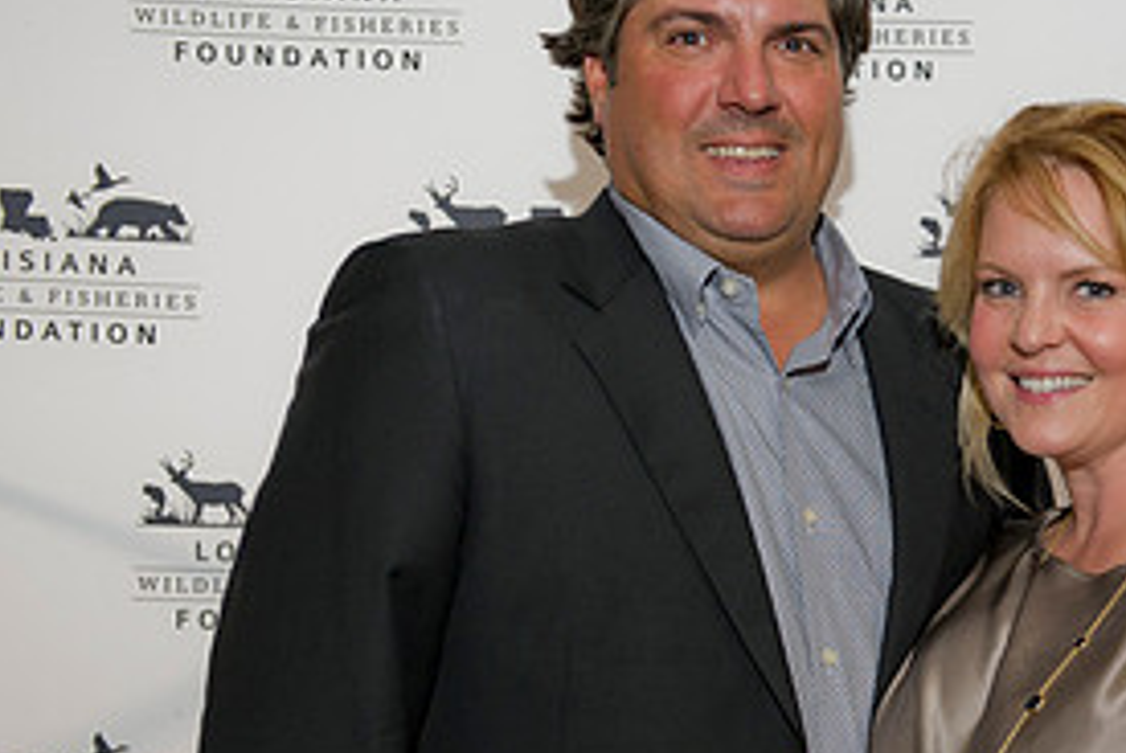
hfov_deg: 19.7
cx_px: 1081
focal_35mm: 101
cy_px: 516
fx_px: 3162
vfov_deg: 13.6
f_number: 3.5
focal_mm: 48
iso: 800
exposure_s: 1/125
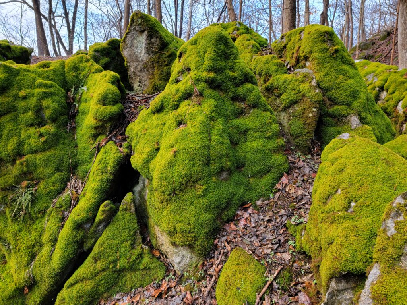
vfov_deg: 56.8
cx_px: 204
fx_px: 282
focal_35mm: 24
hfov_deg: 71.6
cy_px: 152
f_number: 1.8
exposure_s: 1/120
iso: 32
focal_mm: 6.7
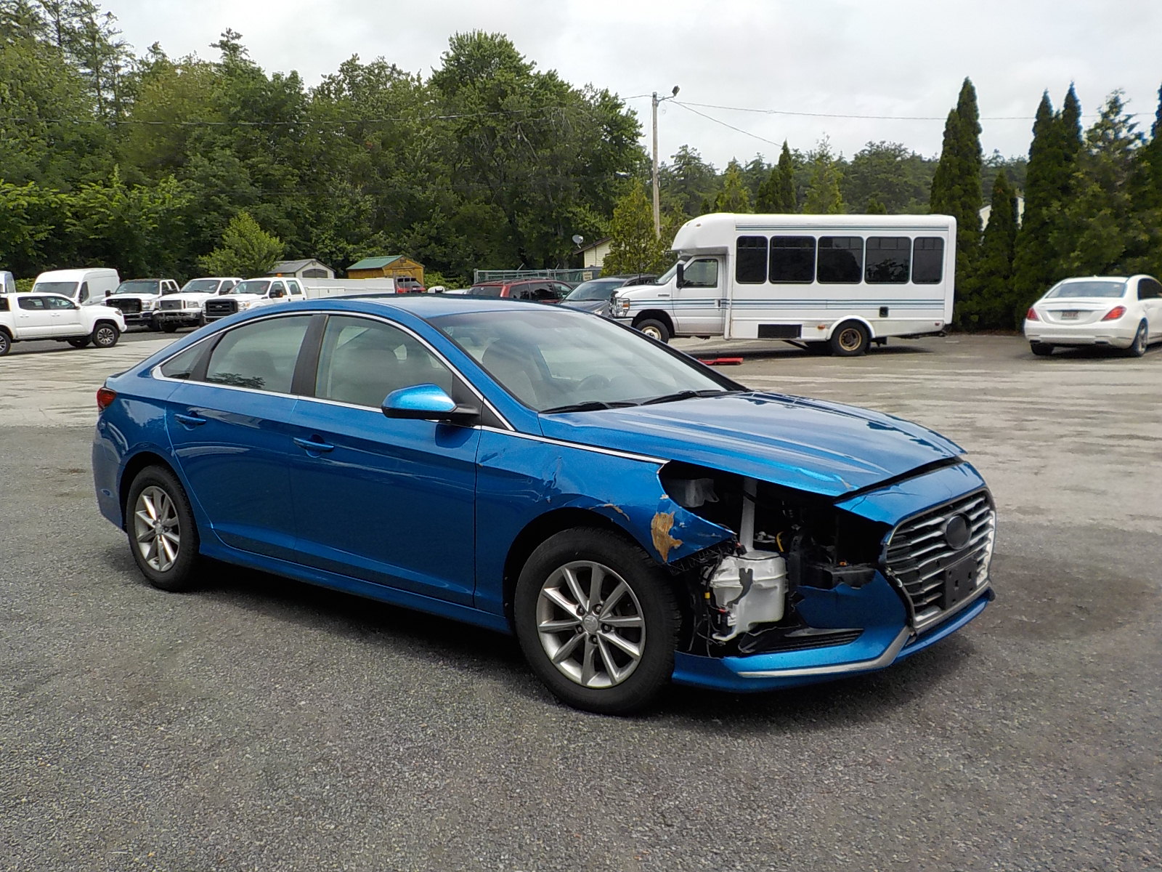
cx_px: 581
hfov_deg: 60.0
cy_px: 436
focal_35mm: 30
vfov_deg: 46.8
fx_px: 1007
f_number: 3.3
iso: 125
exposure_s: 1/1250
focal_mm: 4.1
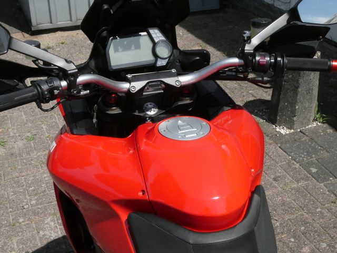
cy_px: 126
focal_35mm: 53
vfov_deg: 27.5
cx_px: 168
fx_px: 516
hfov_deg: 36.2
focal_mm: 9.5
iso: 800
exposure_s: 1/2000
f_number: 8
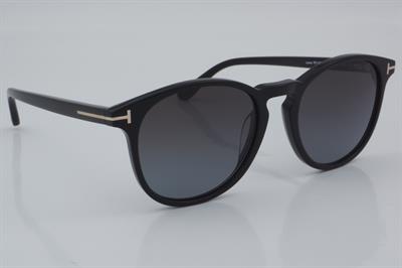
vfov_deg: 18.2
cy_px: 134
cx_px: 201
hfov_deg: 27.0
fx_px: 837
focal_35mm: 75
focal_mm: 50
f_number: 32
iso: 100
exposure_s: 1/4
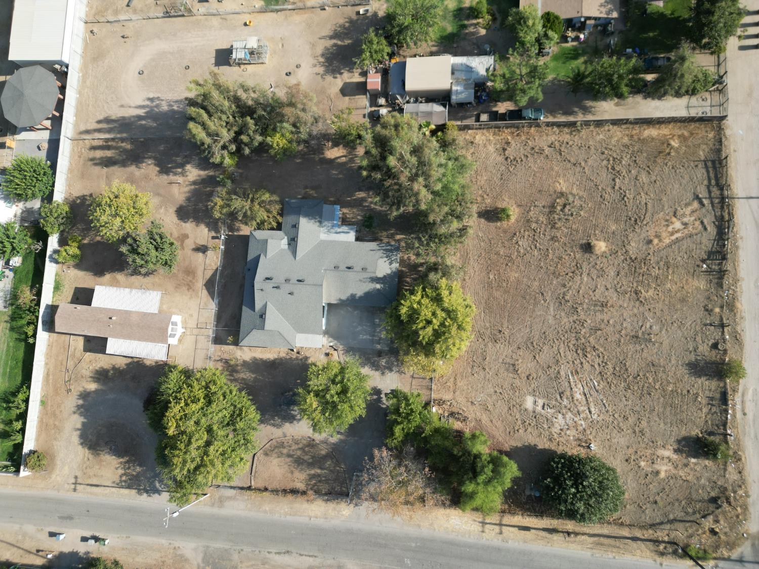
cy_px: 284
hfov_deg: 71.6
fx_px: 526
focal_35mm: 24
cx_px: 380
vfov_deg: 56.8
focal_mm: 6.72
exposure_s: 1/1250
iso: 110
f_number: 1.7
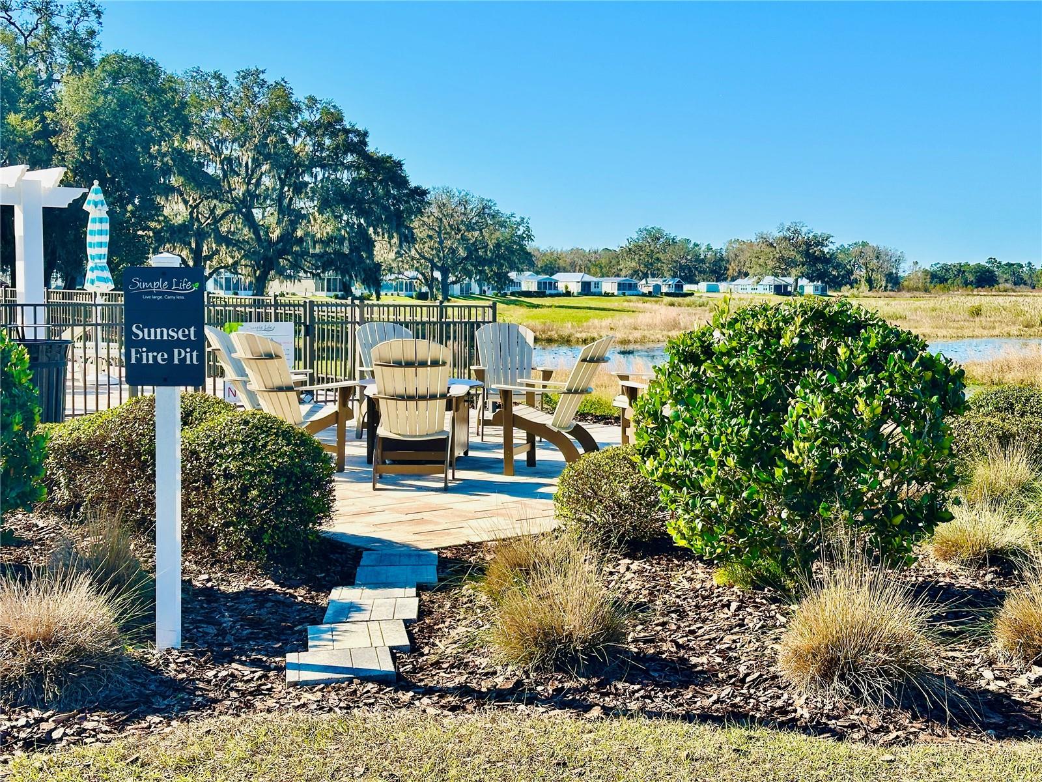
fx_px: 1445
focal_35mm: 48
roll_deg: -0.8
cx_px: 521
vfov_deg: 30.3
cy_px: 391
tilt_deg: -3.6
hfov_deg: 39.7
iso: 64
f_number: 1.78
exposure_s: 1/3155
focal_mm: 6.86
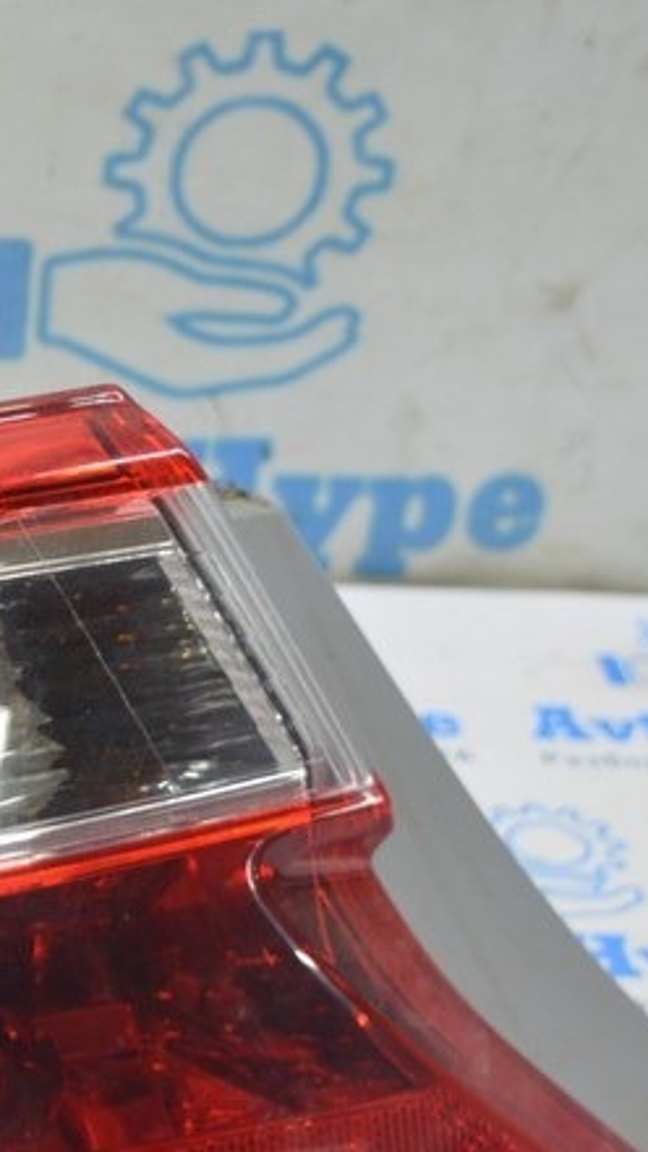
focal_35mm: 91
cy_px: 772
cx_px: -277
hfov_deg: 12.7
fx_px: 2787
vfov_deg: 23.3
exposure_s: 1/40
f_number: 4
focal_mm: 25
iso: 400
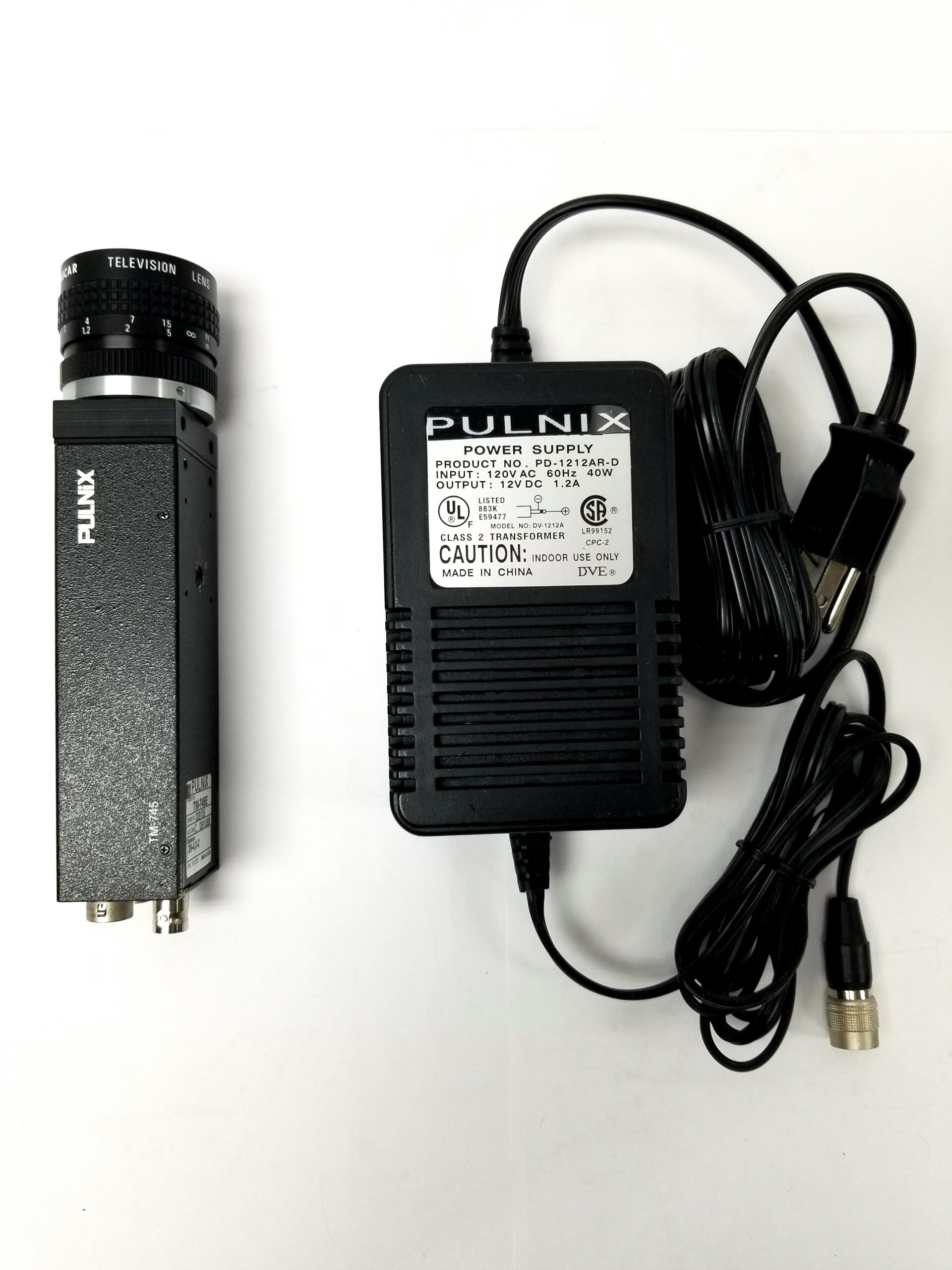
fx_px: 953
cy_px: 635
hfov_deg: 53.1
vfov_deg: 67.3
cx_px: 476
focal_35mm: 26
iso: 80
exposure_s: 1/120
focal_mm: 4.25
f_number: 1.7
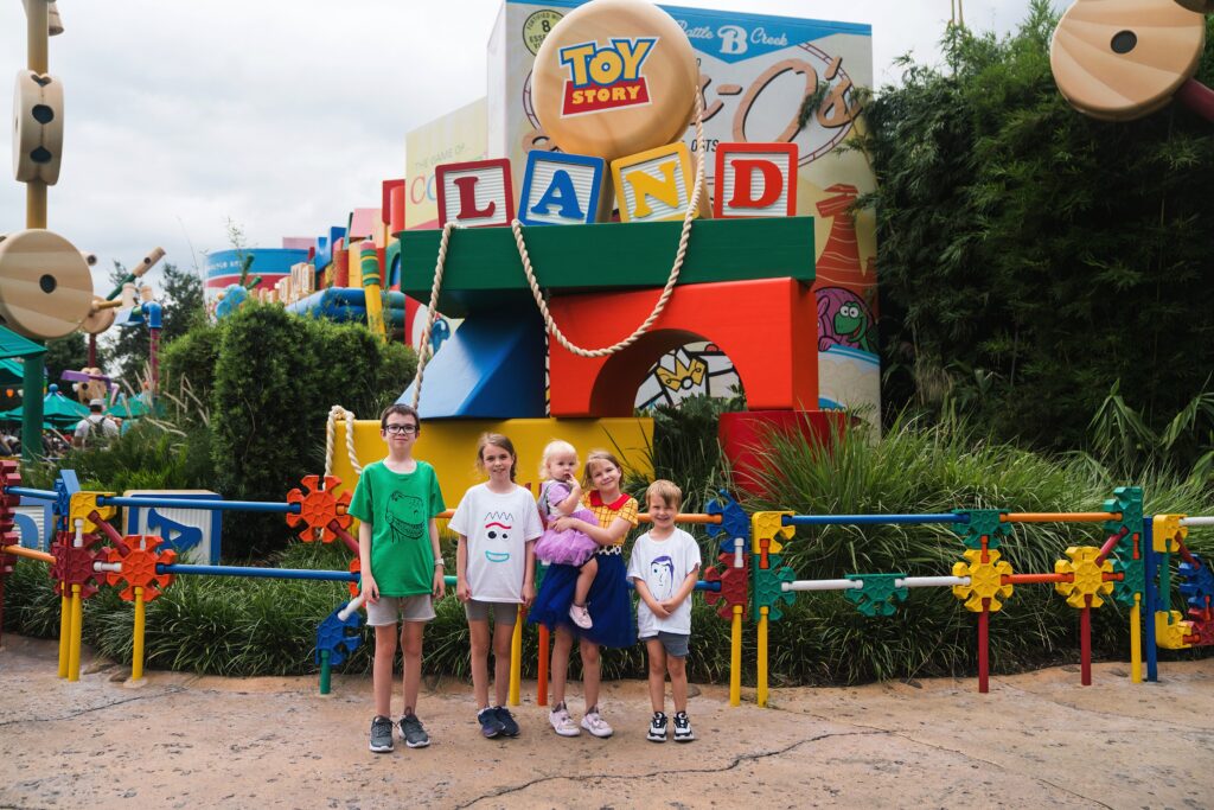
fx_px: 1045
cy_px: 405
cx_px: 607
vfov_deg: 42.3
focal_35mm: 31
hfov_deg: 60.3
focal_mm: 31
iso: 800
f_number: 2.8
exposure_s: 1/3200
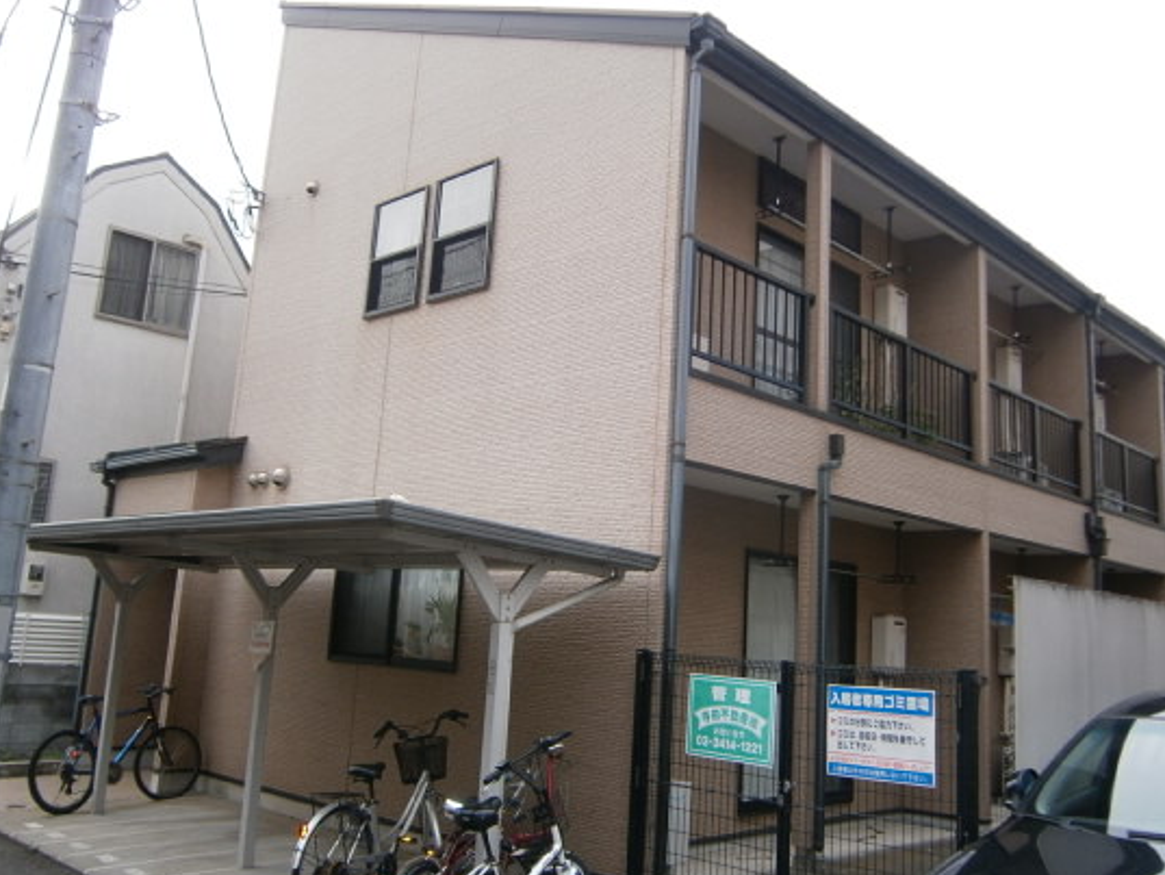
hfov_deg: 58.3
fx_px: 1044
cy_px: 400
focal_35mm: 31
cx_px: 616
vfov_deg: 45.4
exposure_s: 1/125
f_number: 2.8
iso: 80
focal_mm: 4.7
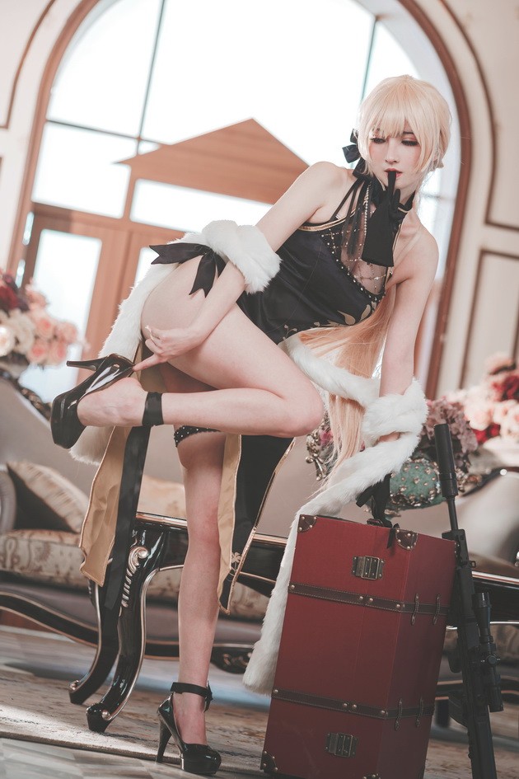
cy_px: 390
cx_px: 260
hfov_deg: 16.1
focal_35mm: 85
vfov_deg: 23.9
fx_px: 1838
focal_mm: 85
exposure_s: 1/100
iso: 400
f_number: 2.8
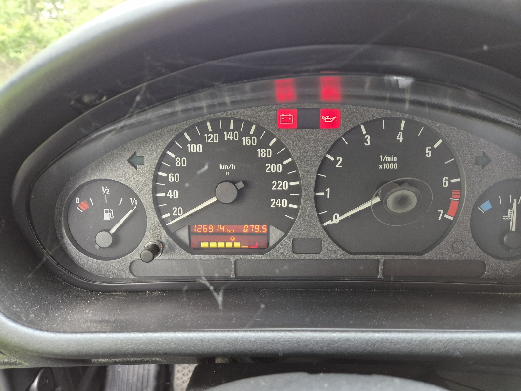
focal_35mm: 23
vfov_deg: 58.9
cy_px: 196
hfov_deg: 73.9
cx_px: 260
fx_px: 346
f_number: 1.8
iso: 320
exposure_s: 1/100
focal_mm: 5.4
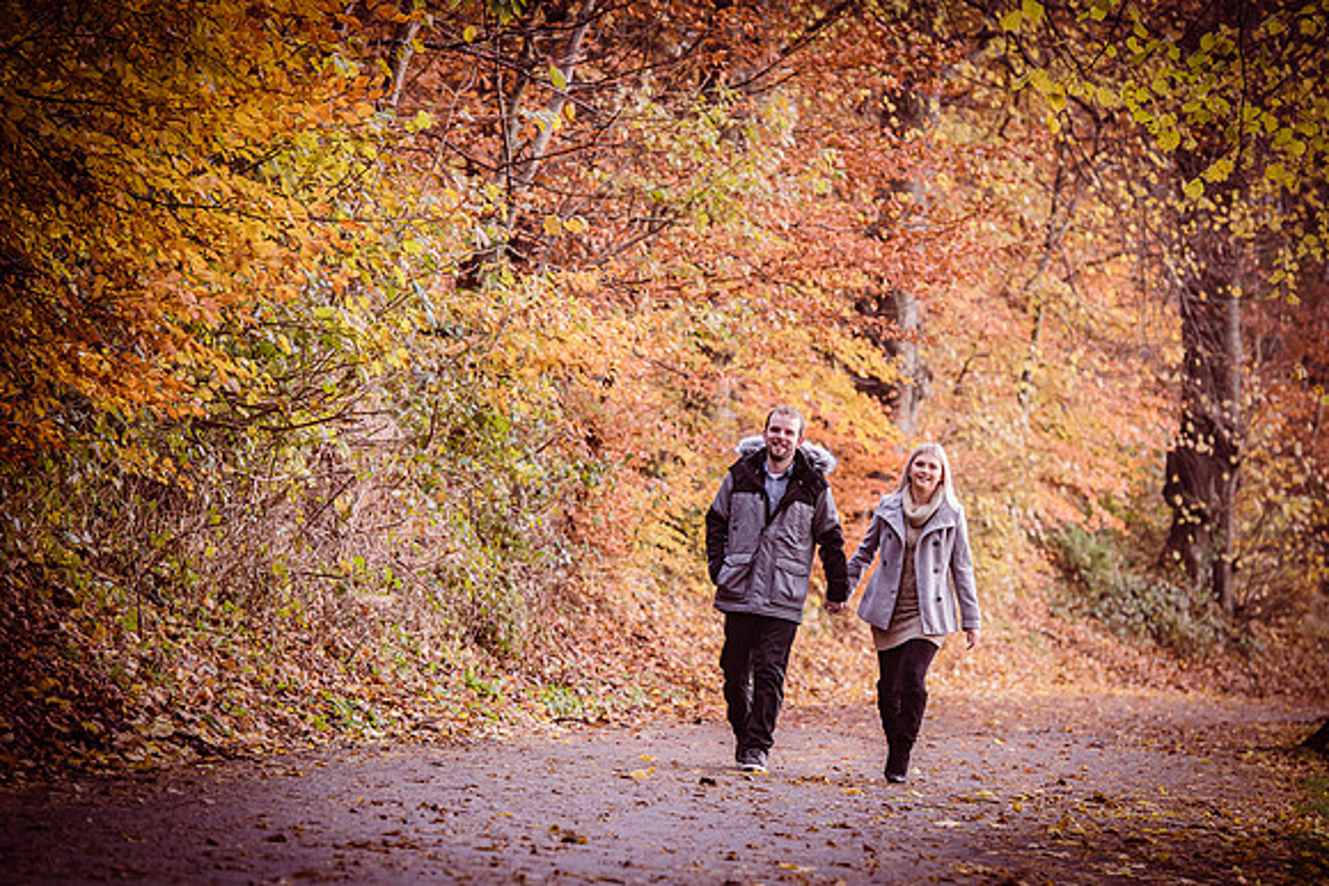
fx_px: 6445
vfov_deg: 7.9
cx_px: 748
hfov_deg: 11.8
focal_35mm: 175
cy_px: 409
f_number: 5
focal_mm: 155
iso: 400
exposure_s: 1/320
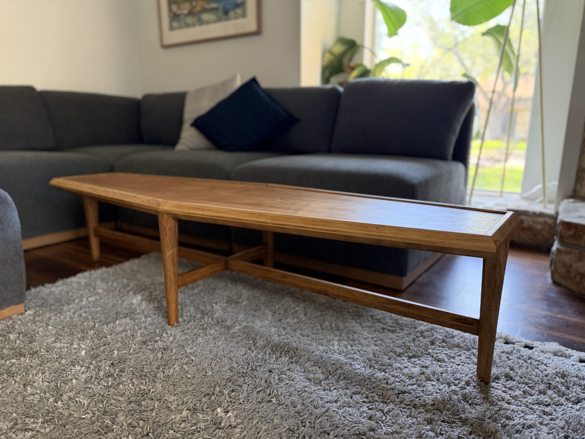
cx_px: 292
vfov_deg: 56.8
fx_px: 406
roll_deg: +0.6
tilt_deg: -12.9
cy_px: 220
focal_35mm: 24
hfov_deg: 71.6
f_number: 1.78
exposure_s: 1/60
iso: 320
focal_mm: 6.76
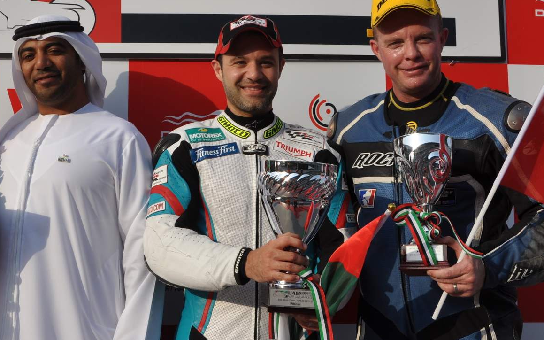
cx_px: 149
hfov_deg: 34.5
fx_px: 860
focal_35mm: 58
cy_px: 114
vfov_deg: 22.3
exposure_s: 1/400
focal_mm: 22
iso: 200
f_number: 10
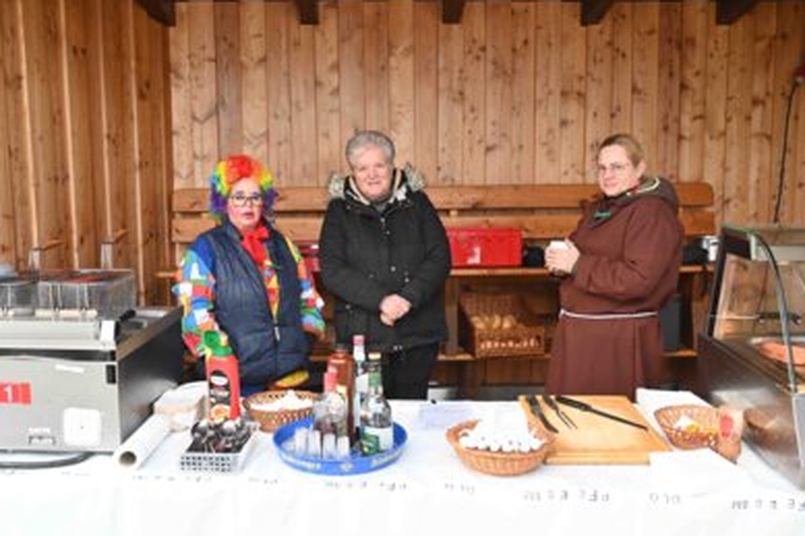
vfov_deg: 35.9
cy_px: 271
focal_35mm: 37
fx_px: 827
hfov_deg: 51.9
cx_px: 395
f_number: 8
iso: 2500
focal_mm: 36
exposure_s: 1/200
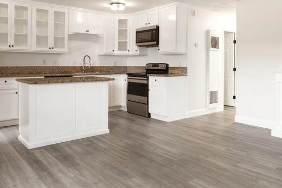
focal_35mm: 33
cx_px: 152
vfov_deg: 39.5
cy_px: 63
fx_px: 258
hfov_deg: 57.2
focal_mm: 16.5
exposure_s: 1/4
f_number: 9
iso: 800
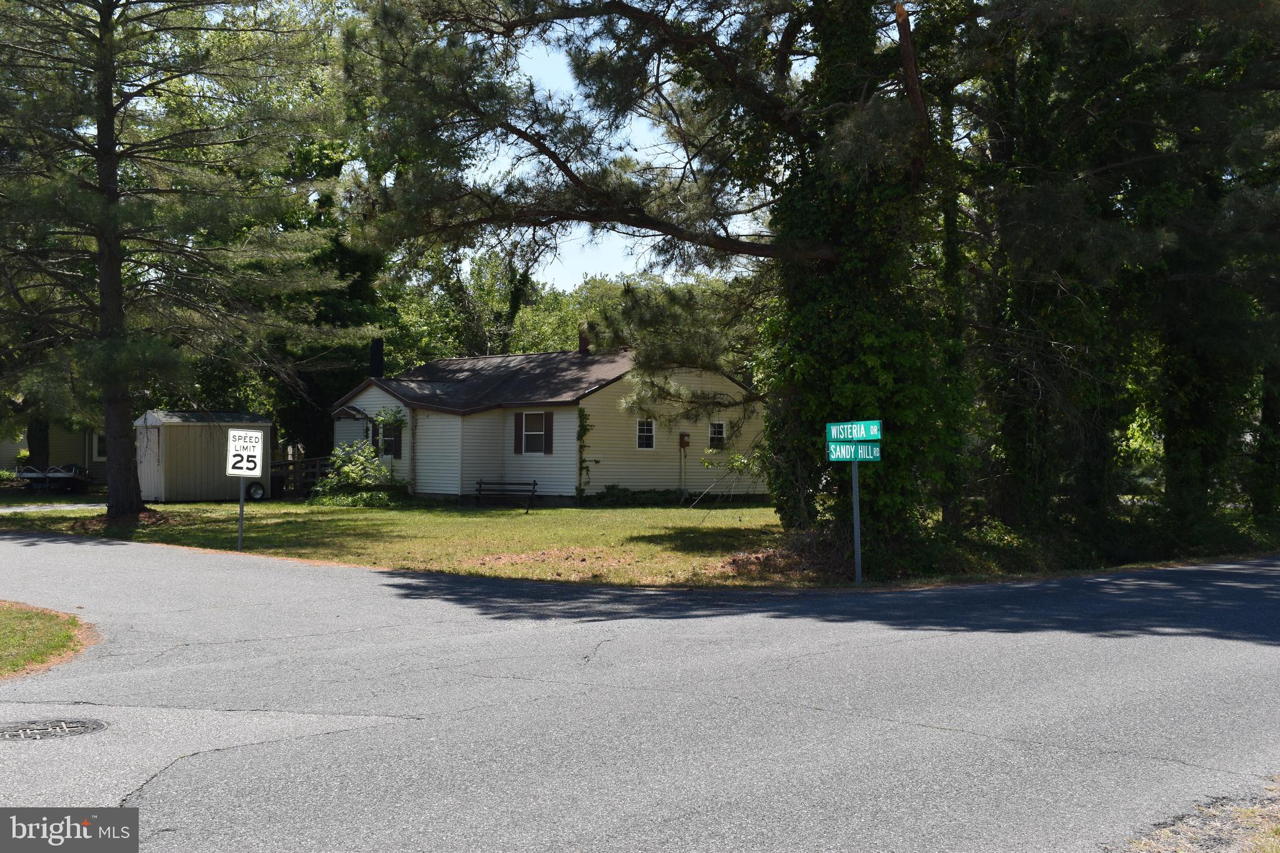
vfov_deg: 33.0
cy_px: 426
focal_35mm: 40
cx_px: 640
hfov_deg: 47.9
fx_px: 1440
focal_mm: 27
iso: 100
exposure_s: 1/200
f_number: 8
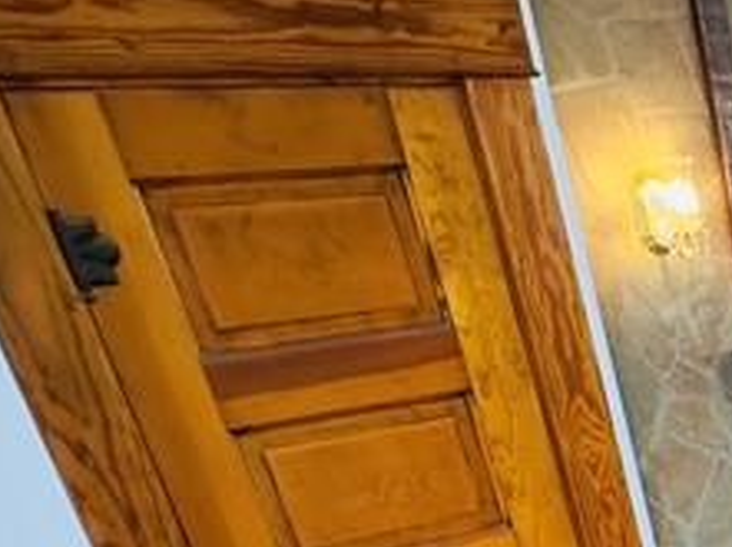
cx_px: 1259
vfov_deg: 18.6
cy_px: 922
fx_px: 1372
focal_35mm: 65
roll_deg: +0.0
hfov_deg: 21.5
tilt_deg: -33.3
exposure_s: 1/60
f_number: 2.2
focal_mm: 2.22
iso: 160
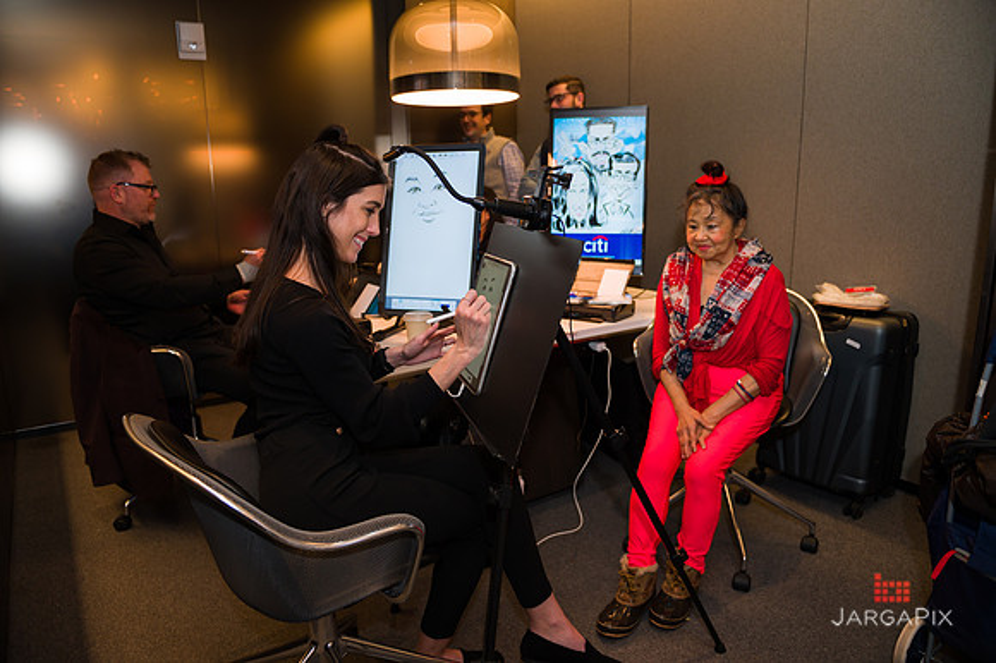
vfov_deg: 53.1
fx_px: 664
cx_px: 498
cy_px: 332
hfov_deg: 73.8
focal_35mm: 24
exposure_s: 1/200
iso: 400
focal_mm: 24
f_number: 3.2
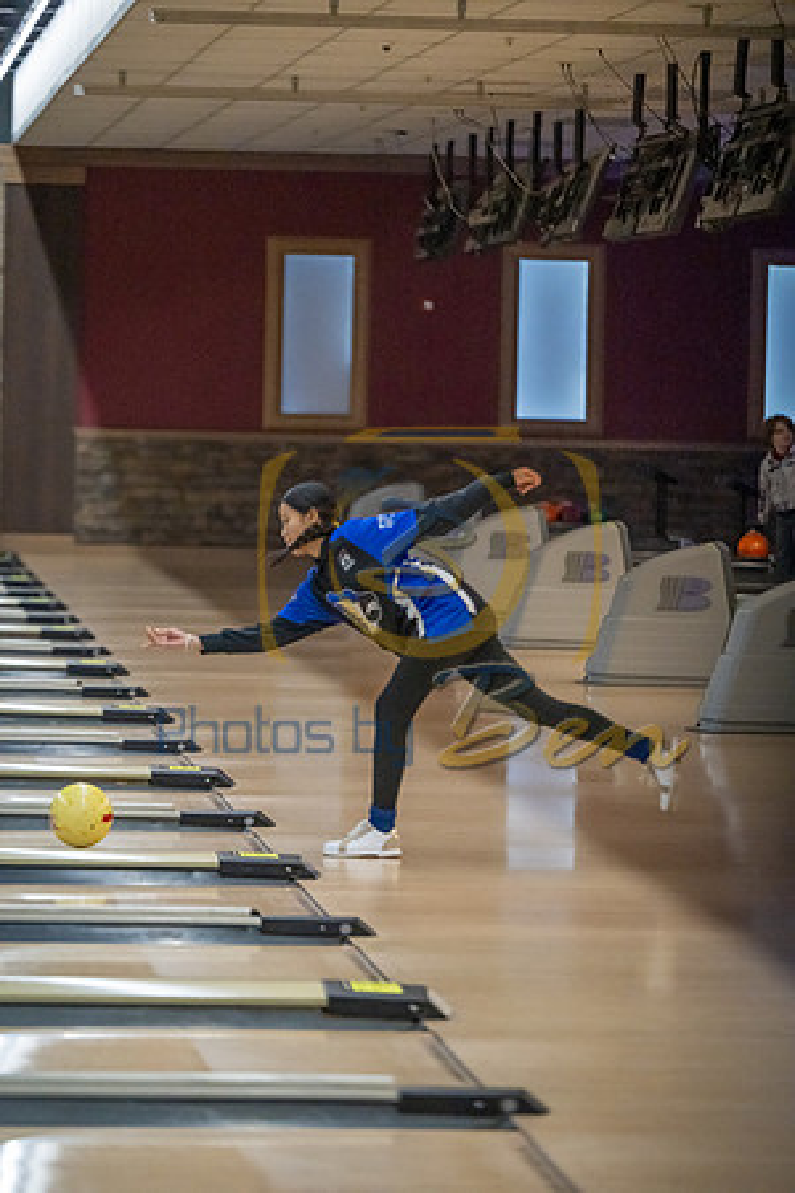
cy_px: 596
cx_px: 398
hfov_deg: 9.5
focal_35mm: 145
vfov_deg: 14.2
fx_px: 4803
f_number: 2.8
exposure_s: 1/1000
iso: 4000
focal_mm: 145
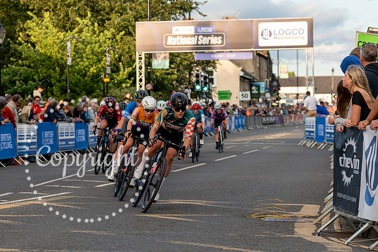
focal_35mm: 121
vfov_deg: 11.3
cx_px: 114
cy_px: 154
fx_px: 1274
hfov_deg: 16.8
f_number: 3.5
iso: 320
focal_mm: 70
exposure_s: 1/800
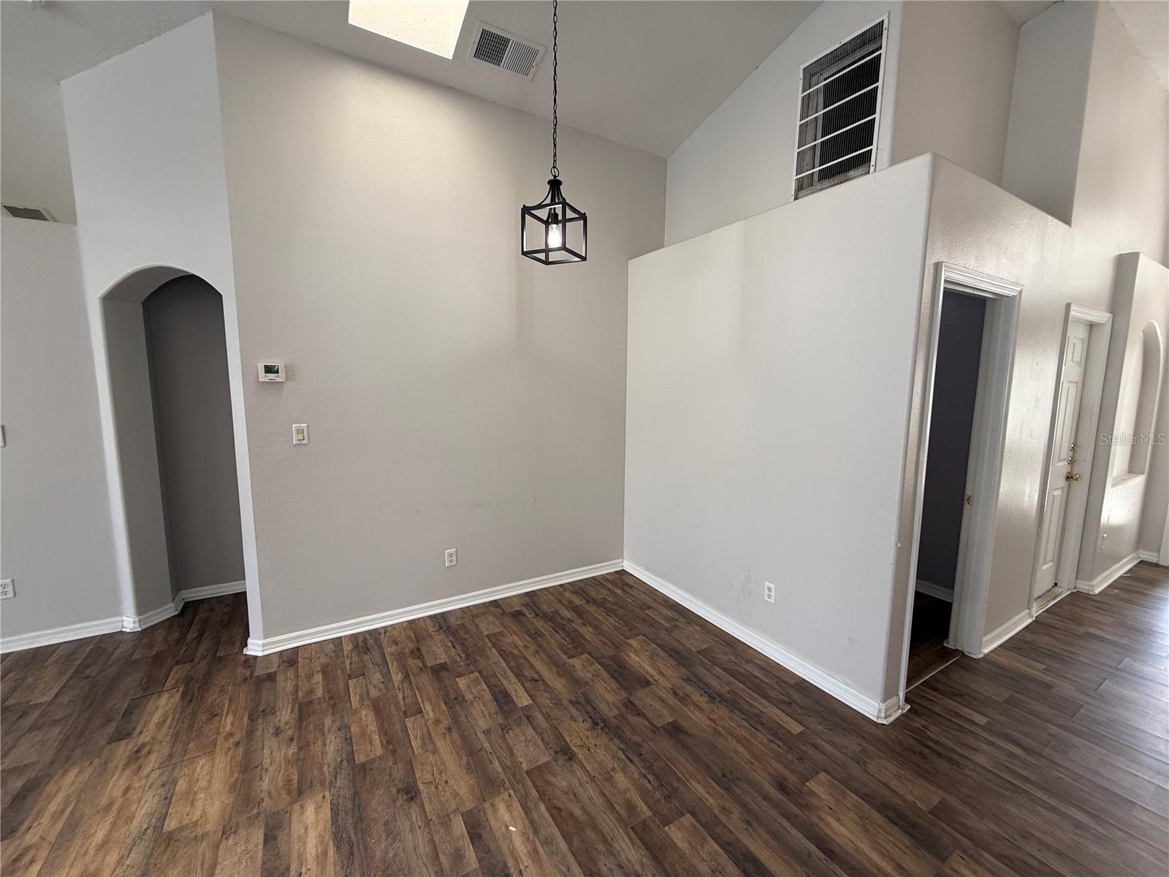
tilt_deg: -4.7
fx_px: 473
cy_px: 438
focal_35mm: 14
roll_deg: -0.6
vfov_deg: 85.7
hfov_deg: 102.1
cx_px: 584
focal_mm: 2.22
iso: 64
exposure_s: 1/107
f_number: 2.2
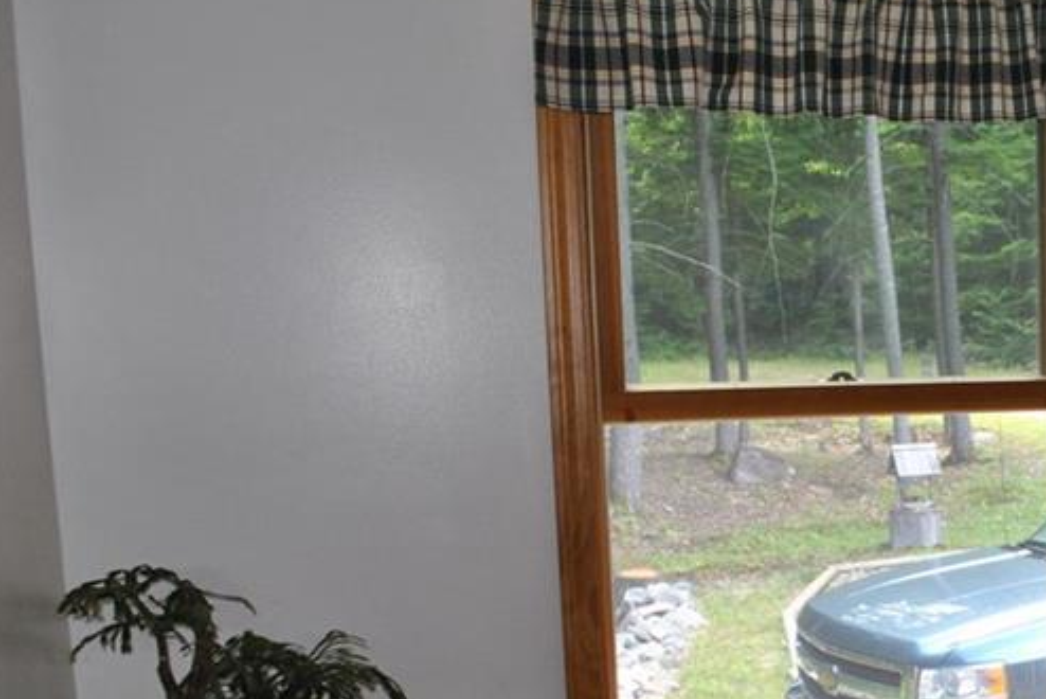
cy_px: 627
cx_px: 1002
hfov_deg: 33.2
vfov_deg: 23.6
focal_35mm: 56
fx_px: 1628
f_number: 5.6
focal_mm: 18
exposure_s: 1/80
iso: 400
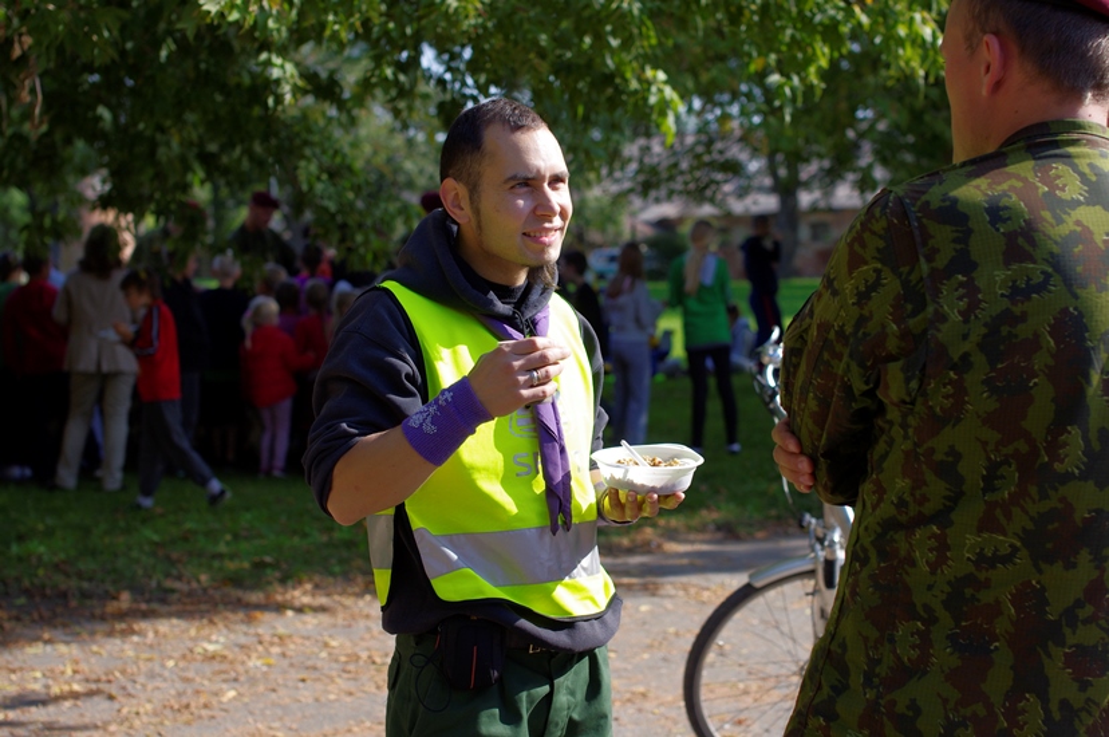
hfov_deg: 27.0
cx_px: 554
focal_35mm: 75
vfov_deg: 18.1
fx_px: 2308
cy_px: 368
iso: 200
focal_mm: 50
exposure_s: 1/1000
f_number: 3.5
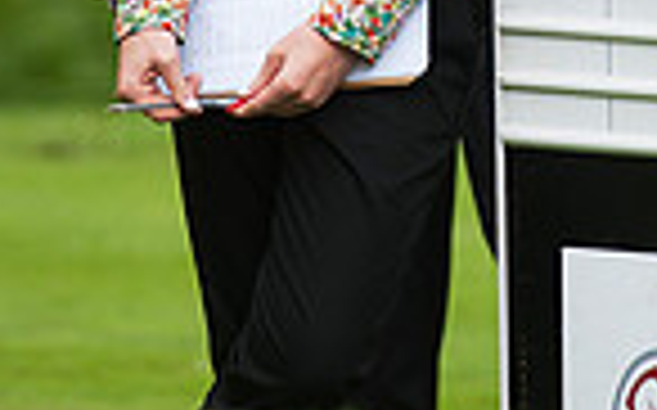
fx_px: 21703
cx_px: 513
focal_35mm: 1213
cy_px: -392
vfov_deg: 1.1
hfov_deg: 1.7
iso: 400
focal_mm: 300
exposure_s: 1/1250
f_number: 4
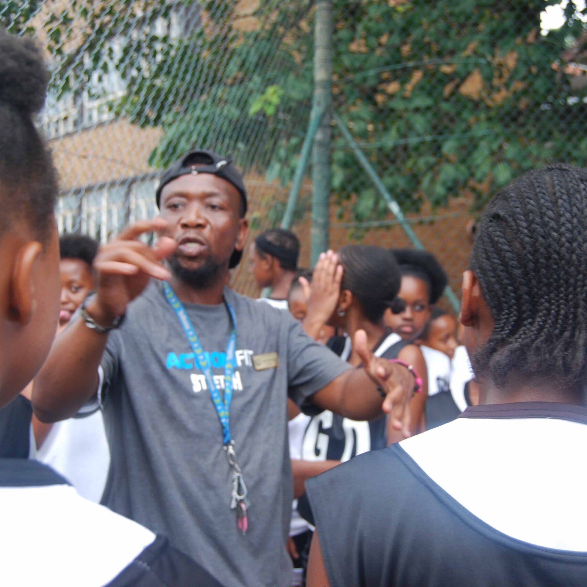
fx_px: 959
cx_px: 297
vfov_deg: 34.0
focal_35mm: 50
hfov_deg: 34.0
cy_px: 291
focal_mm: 26
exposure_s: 1/100
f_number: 5
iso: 200
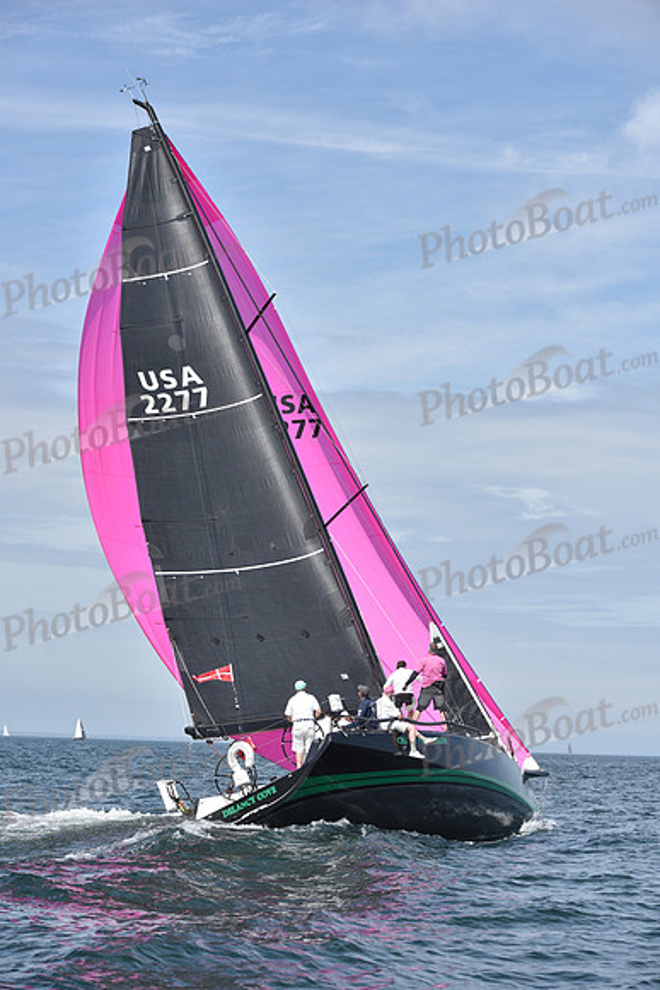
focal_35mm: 70
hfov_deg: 19.5
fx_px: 1924
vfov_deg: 28.8
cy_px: 495
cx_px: 330
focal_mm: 70
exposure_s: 1/1250
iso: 200
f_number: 6.3
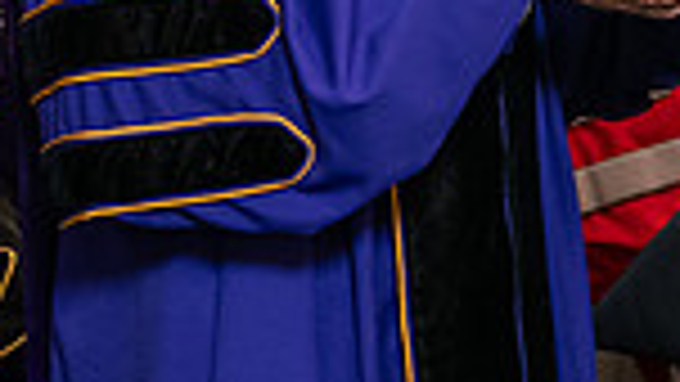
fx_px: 4490
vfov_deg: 4.8
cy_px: -371
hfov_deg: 8.7
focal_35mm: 249
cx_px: 432
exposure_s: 1/125
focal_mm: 62
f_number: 5
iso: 2000
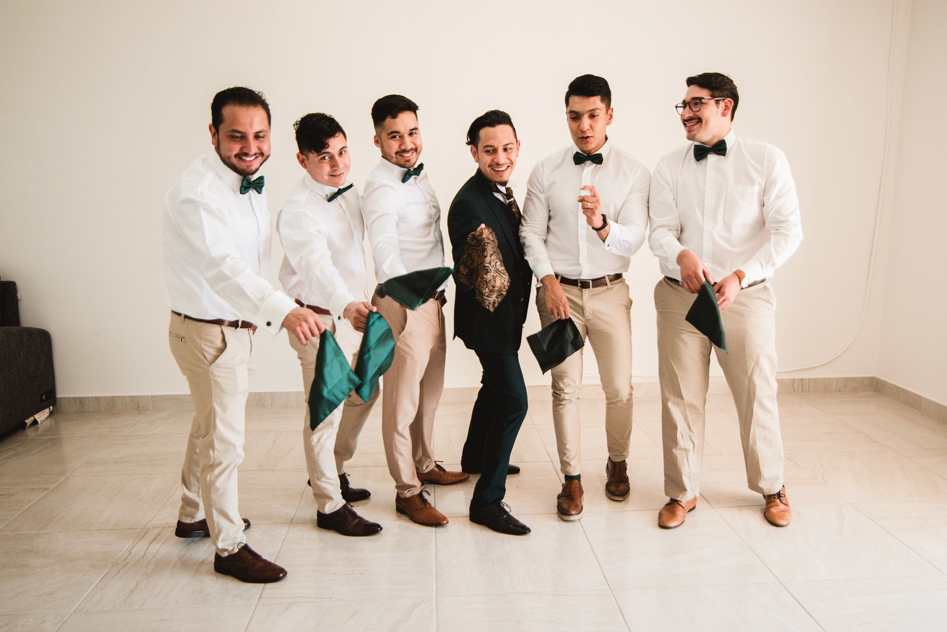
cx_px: 474
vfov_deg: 46.4
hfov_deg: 65.5
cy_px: 316
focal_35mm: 28
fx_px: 737
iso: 400
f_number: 3.2
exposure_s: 1/400
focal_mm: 28
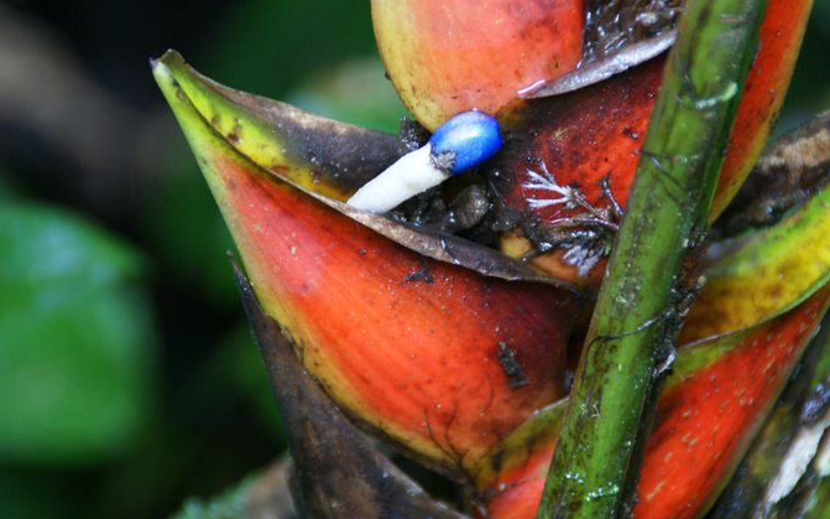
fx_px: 9272
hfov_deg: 5.1
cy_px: 173
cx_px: 433
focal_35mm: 410
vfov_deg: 3.2
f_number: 6.3
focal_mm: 200
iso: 400
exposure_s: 1/4
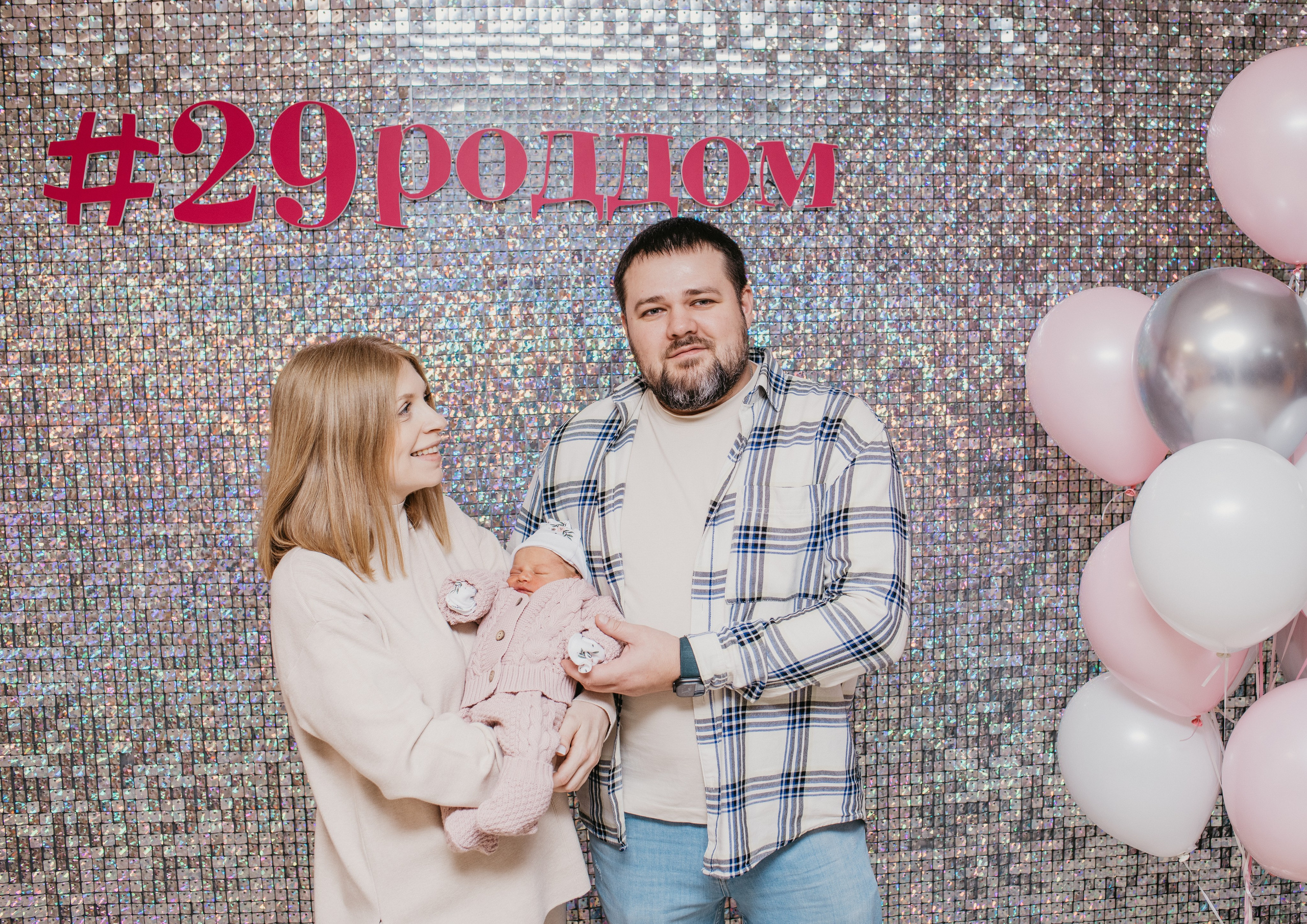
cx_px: 718
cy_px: 445
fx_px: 1397
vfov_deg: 36.6
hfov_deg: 50.1
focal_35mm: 38
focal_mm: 35
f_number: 4.5
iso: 320
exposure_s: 1/160
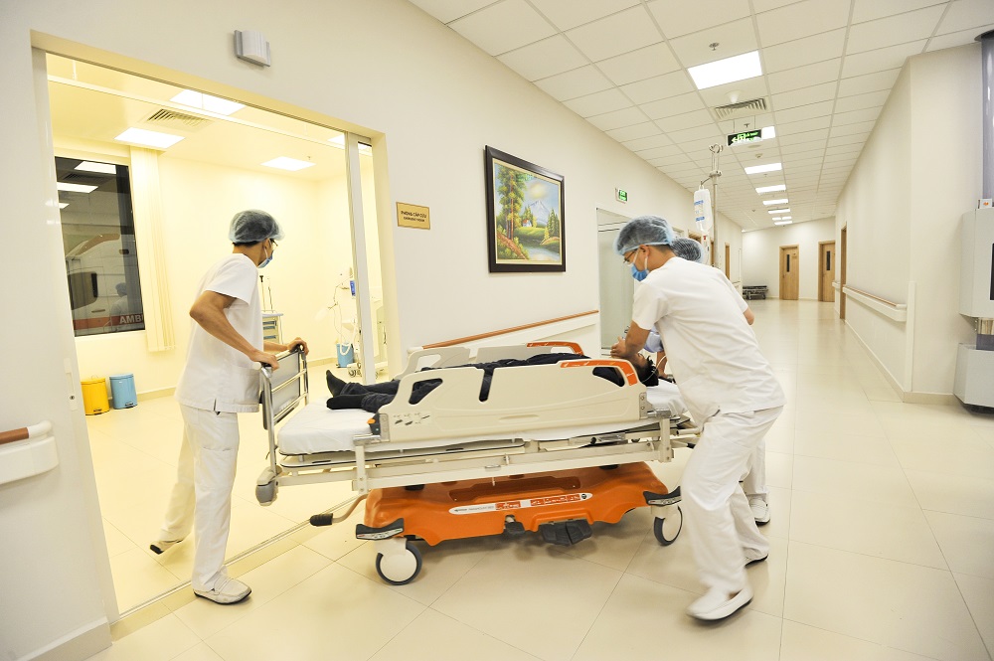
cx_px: 497
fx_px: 441
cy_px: 330
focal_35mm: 16
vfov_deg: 73.6
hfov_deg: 96.8
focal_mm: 16
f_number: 5
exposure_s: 1/125
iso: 800
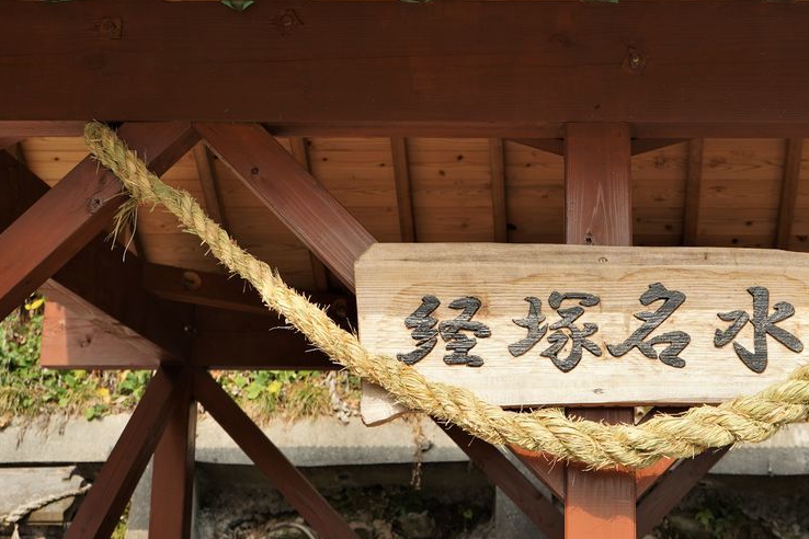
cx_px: 549
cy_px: 216
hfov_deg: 30.7
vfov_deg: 20.9
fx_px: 1461
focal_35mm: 65
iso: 100
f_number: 5.6
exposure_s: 1/250
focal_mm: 40
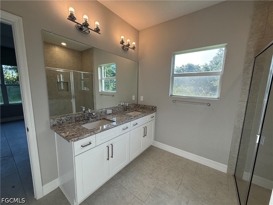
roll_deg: -0.8
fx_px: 110
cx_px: 136
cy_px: 102
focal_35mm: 14
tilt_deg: -8.7
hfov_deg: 102.1
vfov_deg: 85.7
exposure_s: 1/179
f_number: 2.2
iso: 64
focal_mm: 2.22
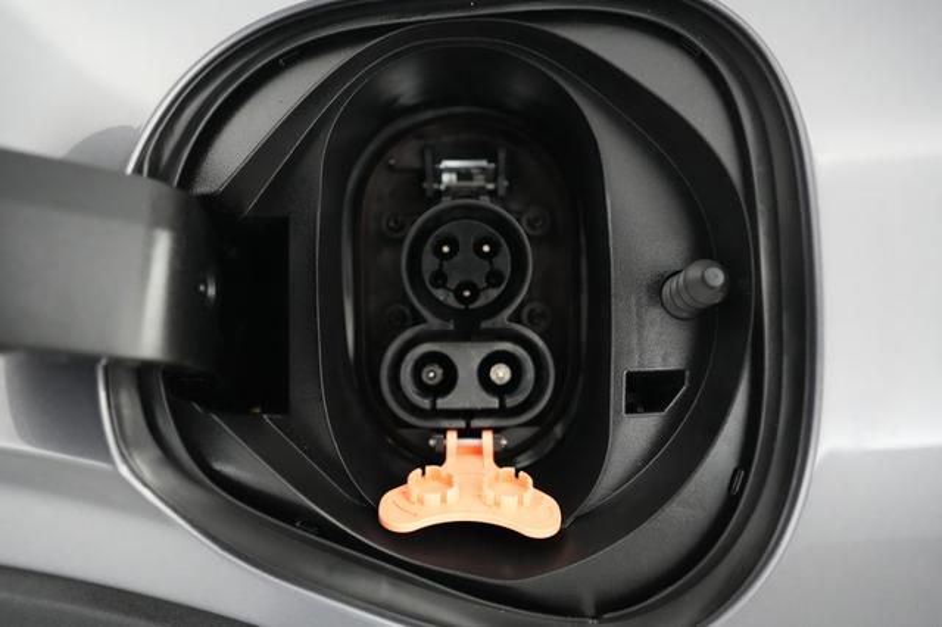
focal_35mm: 24
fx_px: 628
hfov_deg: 73.8
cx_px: 471
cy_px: 314
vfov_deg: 53.1
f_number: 2.8
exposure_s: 1/160
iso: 12800
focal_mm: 24
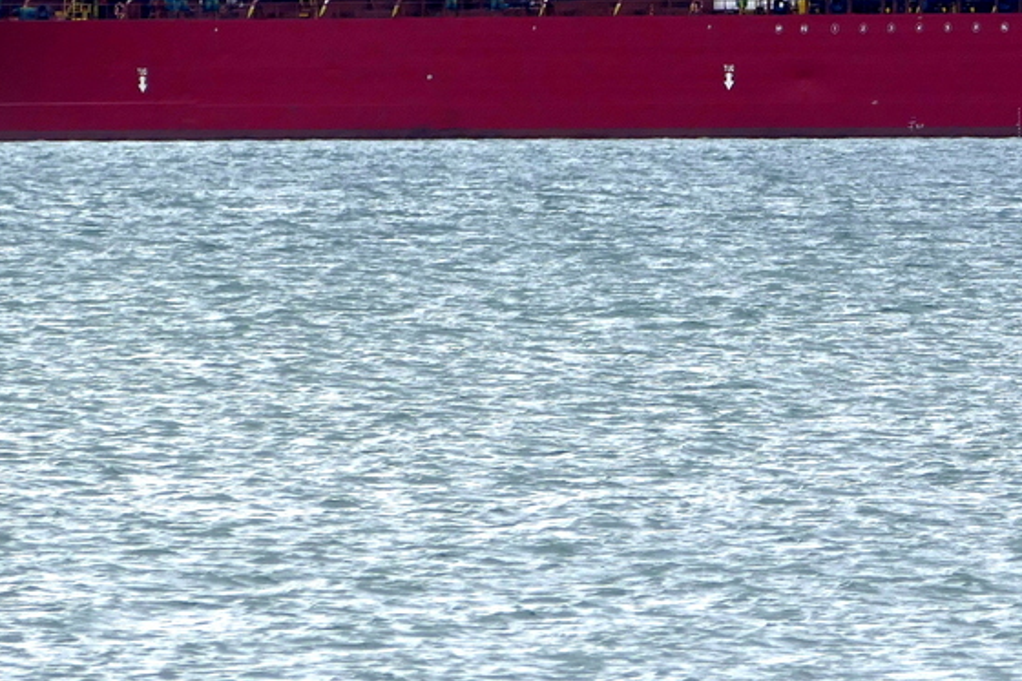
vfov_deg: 1.2
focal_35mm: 1130
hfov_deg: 1.8
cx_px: 1195
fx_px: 32068
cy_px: 45
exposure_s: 1/500
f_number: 5
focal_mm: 135.82
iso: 125
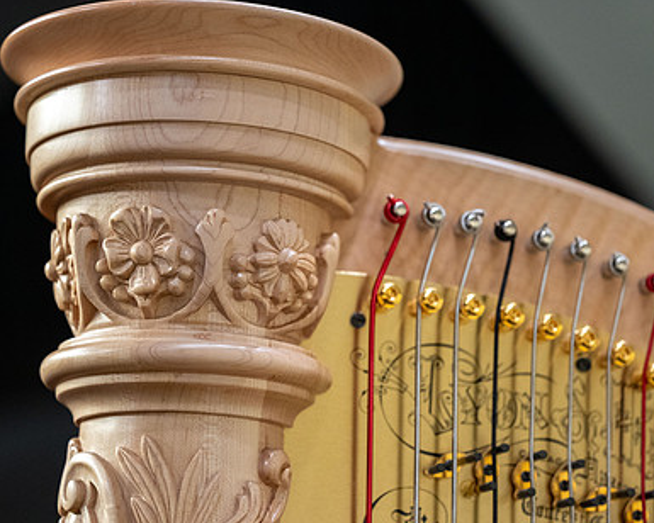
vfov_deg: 13.6
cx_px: 357
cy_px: 254
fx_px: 2187
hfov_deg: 17.0
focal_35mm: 113
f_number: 2.8
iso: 2000
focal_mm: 80
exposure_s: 1/400
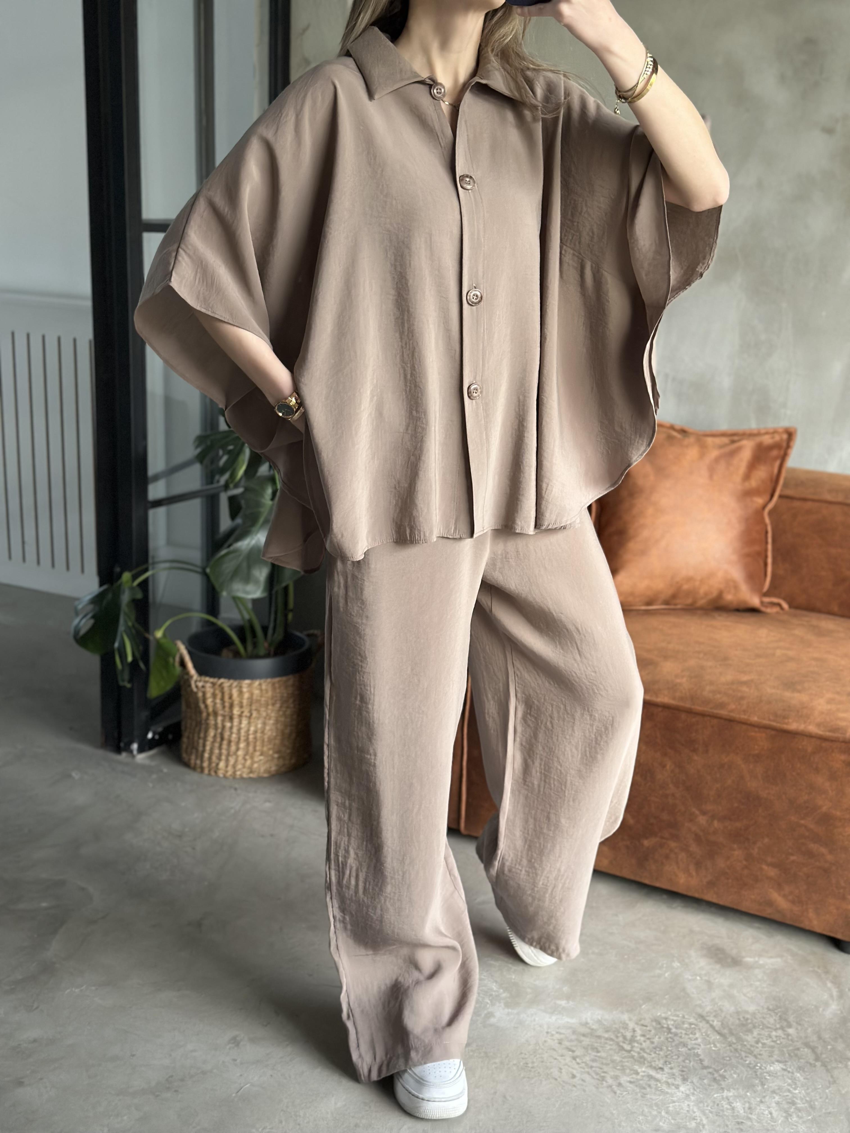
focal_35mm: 48
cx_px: 425
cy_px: 566
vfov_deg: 39.7
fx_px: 1572
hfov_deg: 30.3
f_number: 1.78
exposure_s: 1/60
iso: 250
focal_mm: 6.86
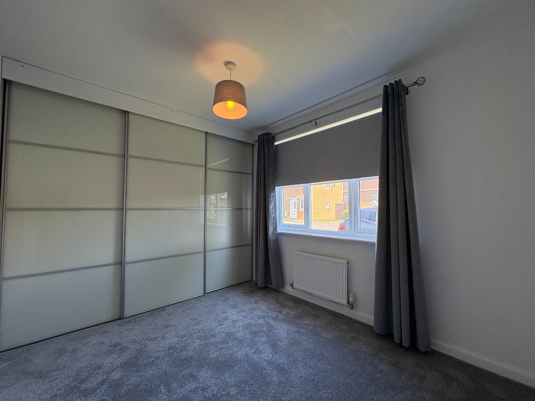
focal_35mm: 14
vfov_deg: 85.7
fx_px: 216
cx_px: 268
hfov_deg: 102.1
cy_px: 200
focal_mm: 2.22
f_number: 2.2
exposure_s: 1/115
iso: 100
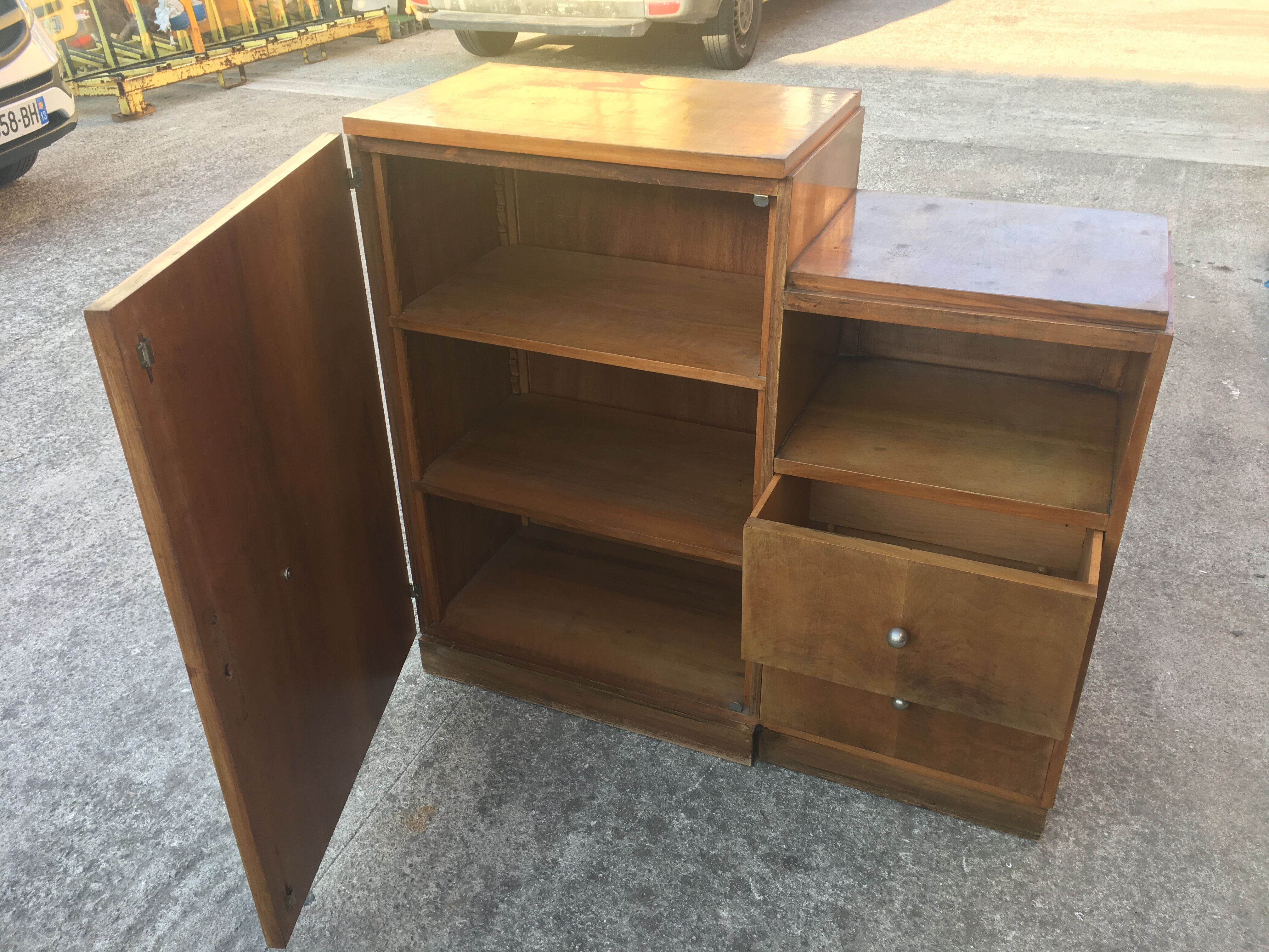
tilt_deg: -31.3
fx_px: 1063
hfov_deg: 61.7
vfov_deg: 48.2
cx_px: 634
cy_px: 476
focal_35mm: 29
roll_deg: +0.0
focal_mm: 4.15
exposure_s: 1/118
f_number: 2.2
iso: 25
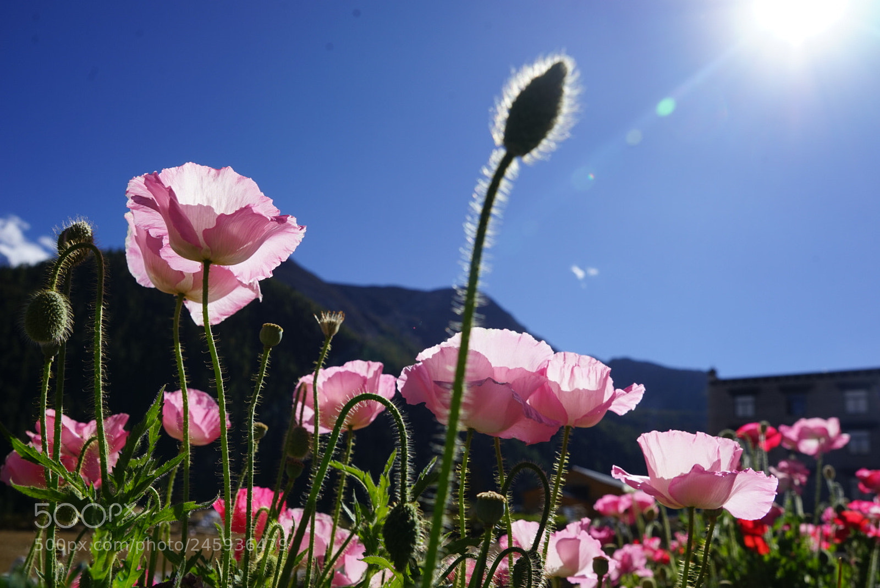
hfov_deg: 58.7
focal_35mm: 32
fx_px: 783
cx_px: 440
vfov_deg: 41.2
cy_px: 294
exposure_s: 1/320
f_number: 10
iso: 100
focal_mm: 32
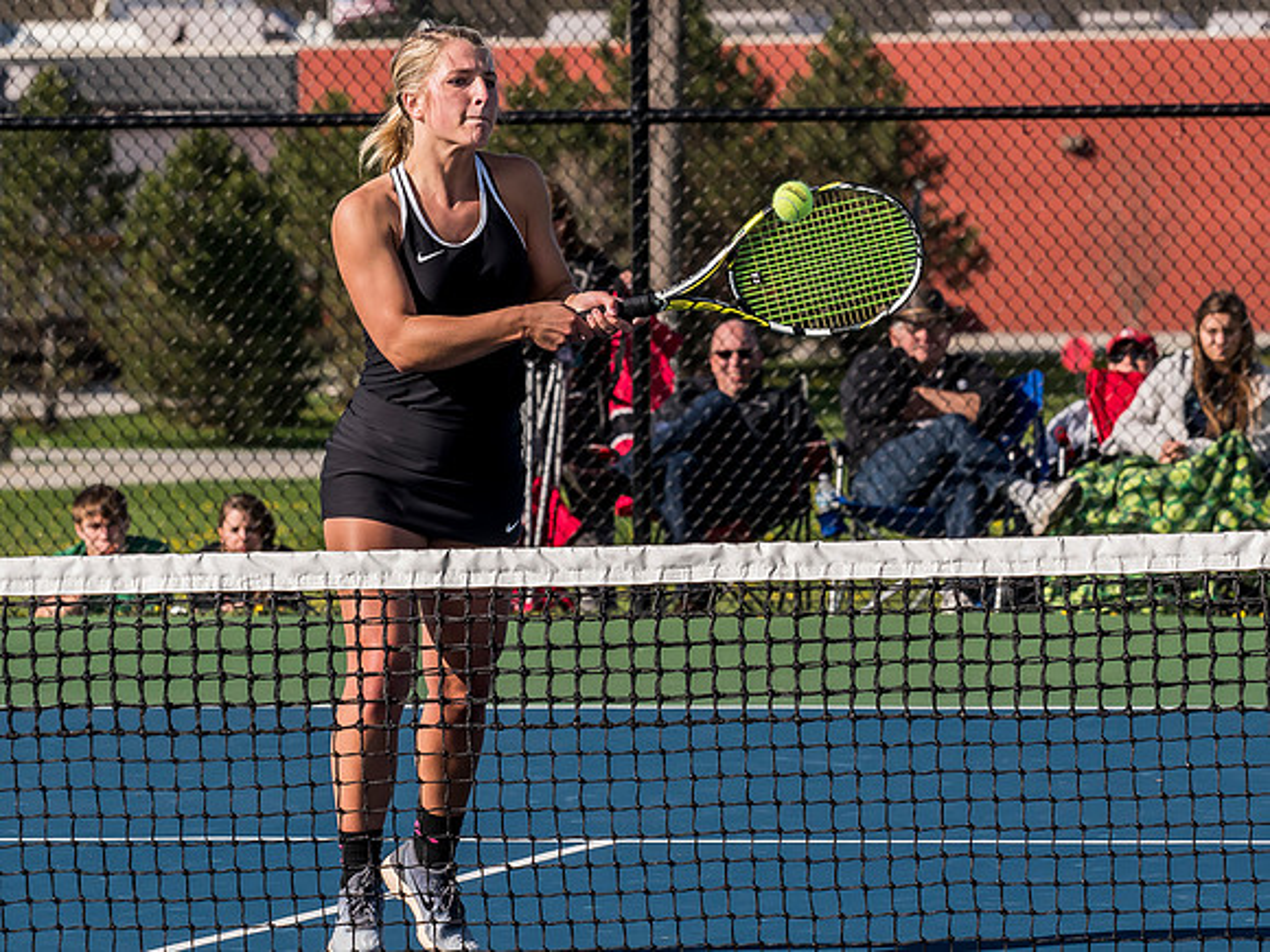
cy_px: 249
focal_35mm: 329
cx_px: 603
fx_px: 12078
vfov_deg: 4.5
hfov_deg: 6.0
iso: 500
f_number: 5
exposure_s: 1/1600
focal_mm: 106
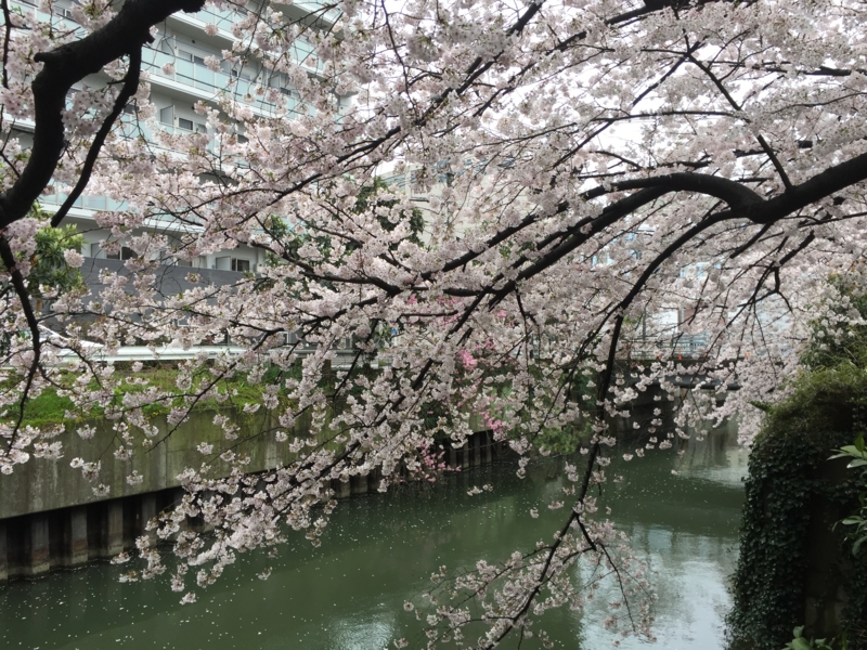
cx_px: 434
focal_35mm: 29
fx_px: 726
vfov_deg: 48.2
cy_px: 325
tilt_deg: +1.5
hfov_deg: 61.7
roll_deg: -0.9
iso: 32
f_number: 2.2
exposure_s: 1/120
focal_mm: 4.15
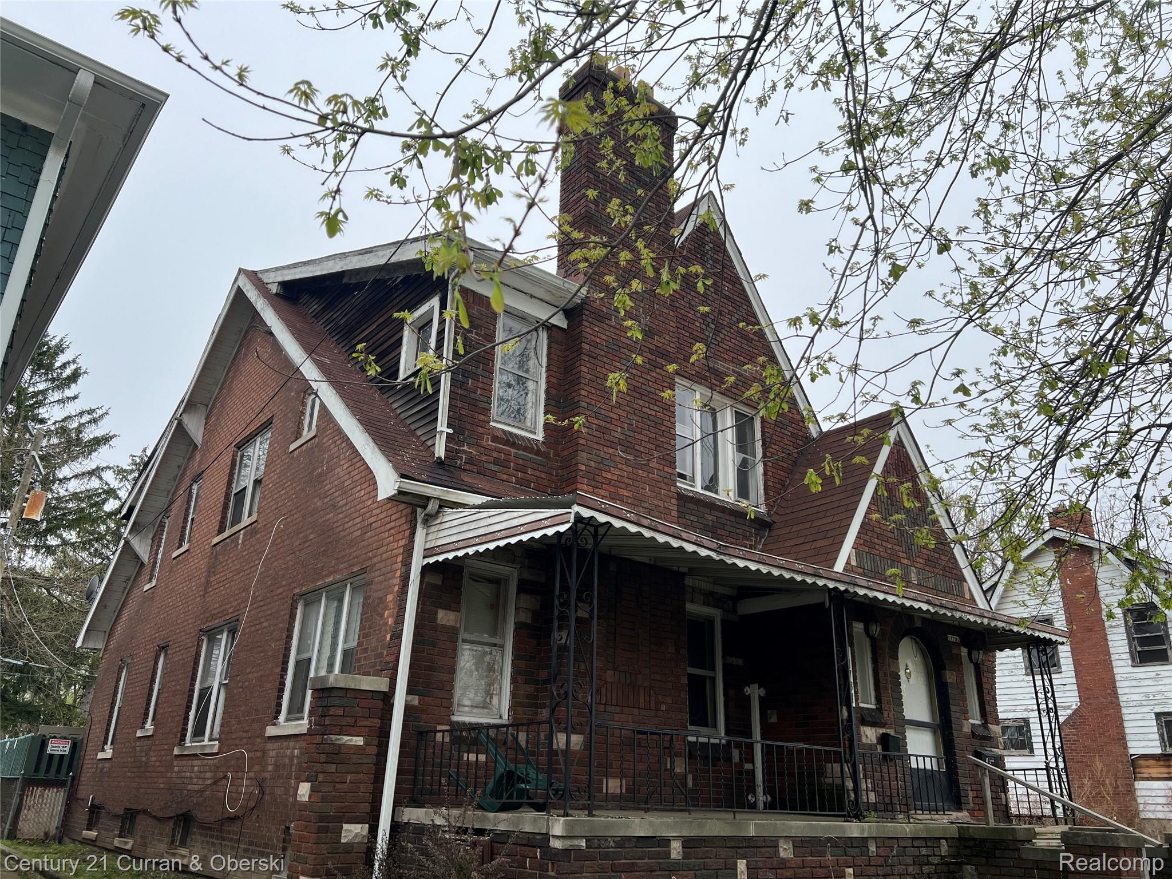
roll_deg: -2.8
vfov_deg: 53.1
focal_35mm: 26
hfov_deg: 67.3
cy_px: 440
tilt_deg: +20.4
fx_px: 880
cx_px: 586
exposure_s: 1/1934
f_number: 1.5
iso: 50
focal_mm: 5.7
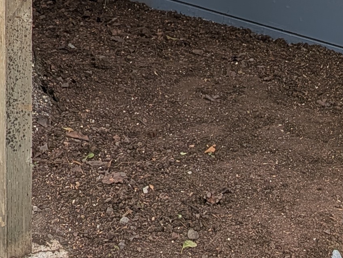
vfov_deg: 12.9
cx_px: 80
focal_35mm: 112
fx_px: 1110
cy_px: -53
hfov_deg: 17.5
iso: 24
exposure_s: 1/460
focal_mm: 4.53
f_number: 1.7
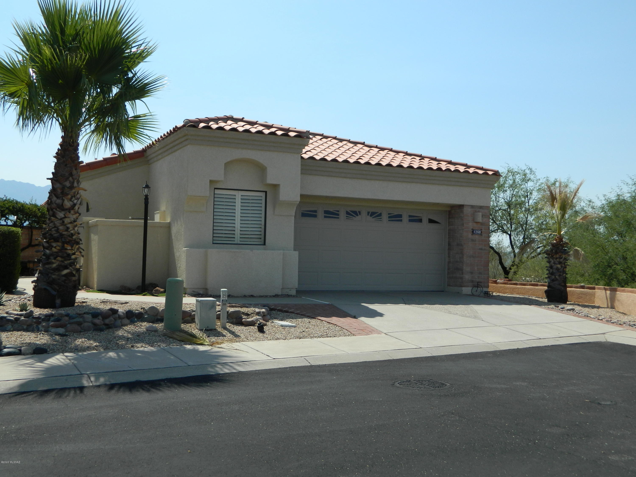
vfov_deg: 35.1
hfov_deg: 45.8
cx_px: 318
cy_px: 238
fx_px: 753
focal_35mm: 41
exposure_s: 1/200
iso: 80
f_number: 9.8
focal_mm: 7.3
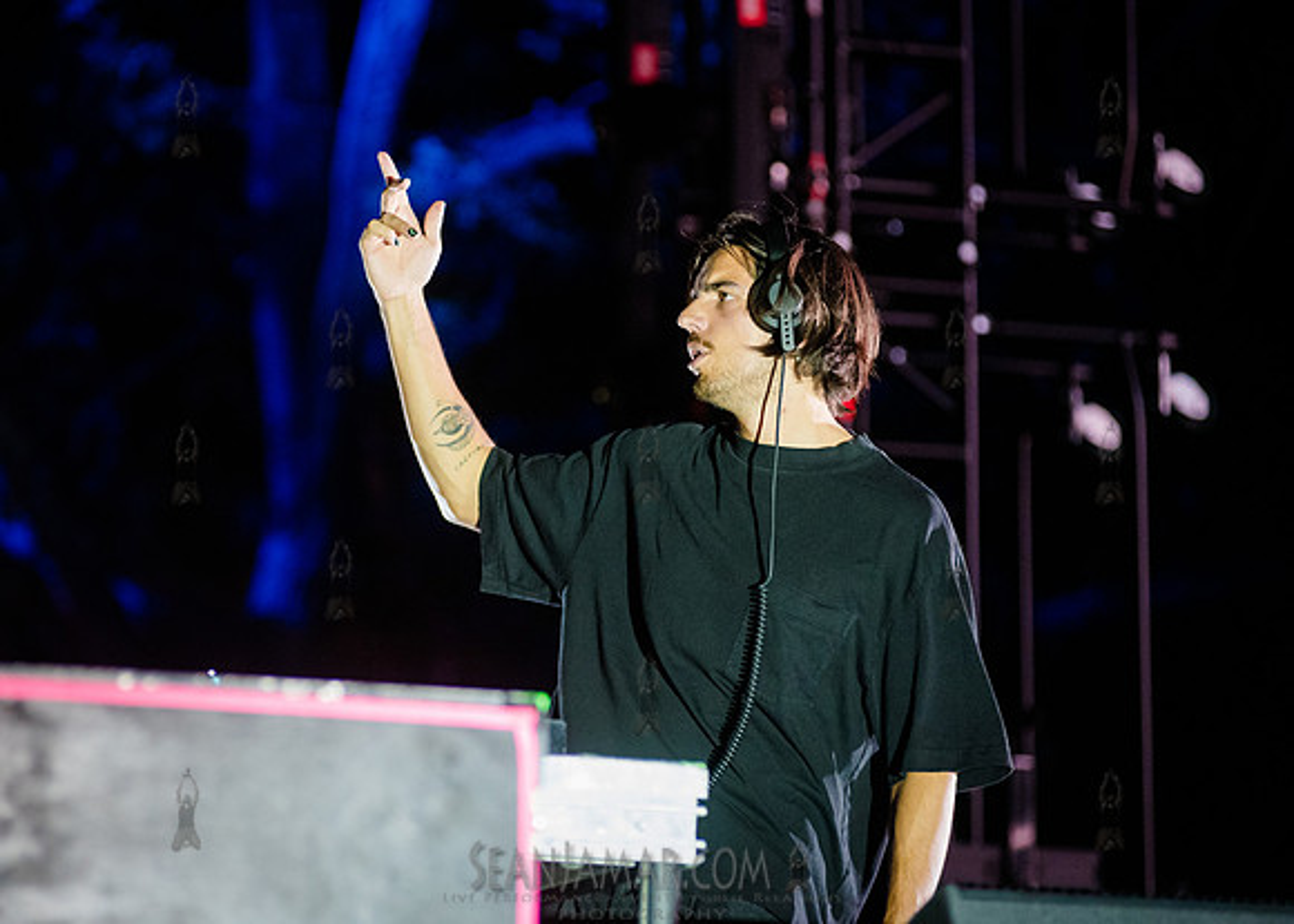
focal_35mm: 194
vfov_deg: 7.4
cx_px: 580
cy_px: 447
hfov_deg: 10.4
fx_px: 7132
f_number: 3.5
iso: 6400
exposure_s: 1/400
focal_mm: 170
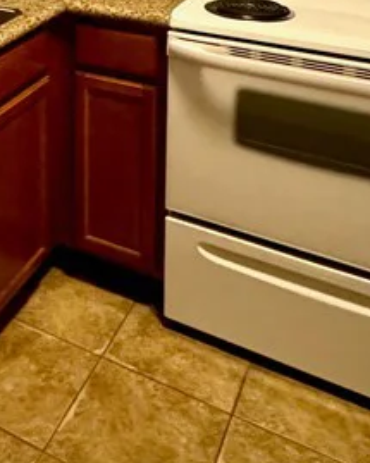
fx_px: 712
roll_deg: +1.2
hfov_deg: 26.7
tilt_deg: -6.8
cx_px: -41
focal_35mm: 52
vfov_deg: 30.0
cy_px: -110
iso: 640
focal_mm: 2.22
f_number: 2.2
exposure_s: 1/60
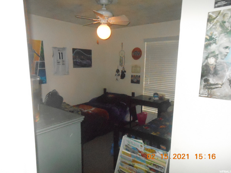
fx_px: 167
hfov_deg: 69.4
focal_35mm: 25
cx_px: 116
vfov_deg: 54.9
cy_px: 86
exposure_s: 1/25
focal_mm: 4.5
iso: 1600
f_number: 10.2
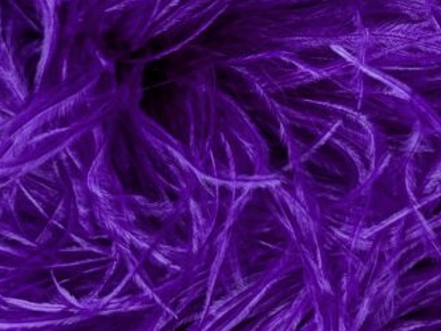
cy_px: 81
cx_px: 365
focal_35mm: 111
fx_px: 1414
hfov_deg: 17.5
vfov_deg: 13.3
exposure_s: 1/100
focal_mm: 6.81
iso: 110
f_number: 1.85
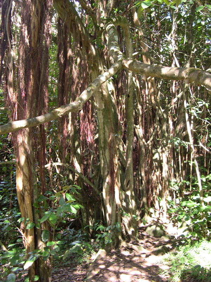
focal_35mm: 38
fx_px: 309
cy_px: 141
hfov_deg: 37.7
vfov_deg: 49.0
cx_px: 106
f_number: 2.8
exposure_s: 1/34
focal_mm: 8
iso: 100
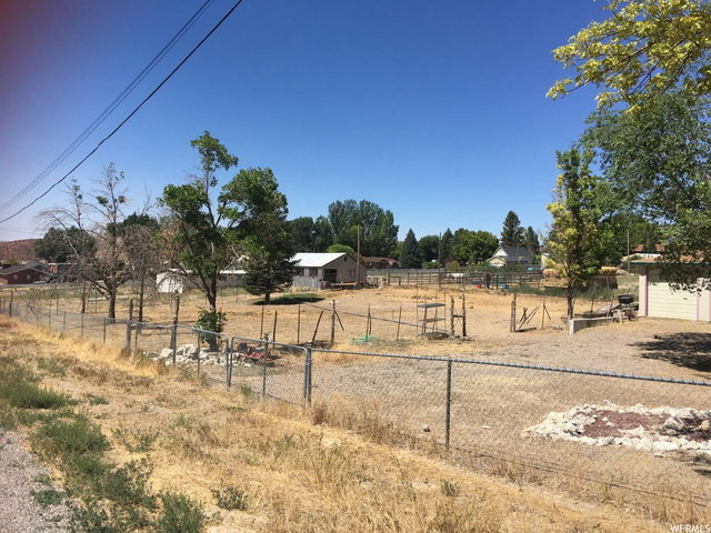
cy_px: 266
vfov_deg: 48.2
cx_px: 356
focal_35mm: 29
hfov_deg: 61.7
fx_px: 596
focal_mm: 4.15
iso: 25
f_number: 2.2
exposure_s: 1/1709
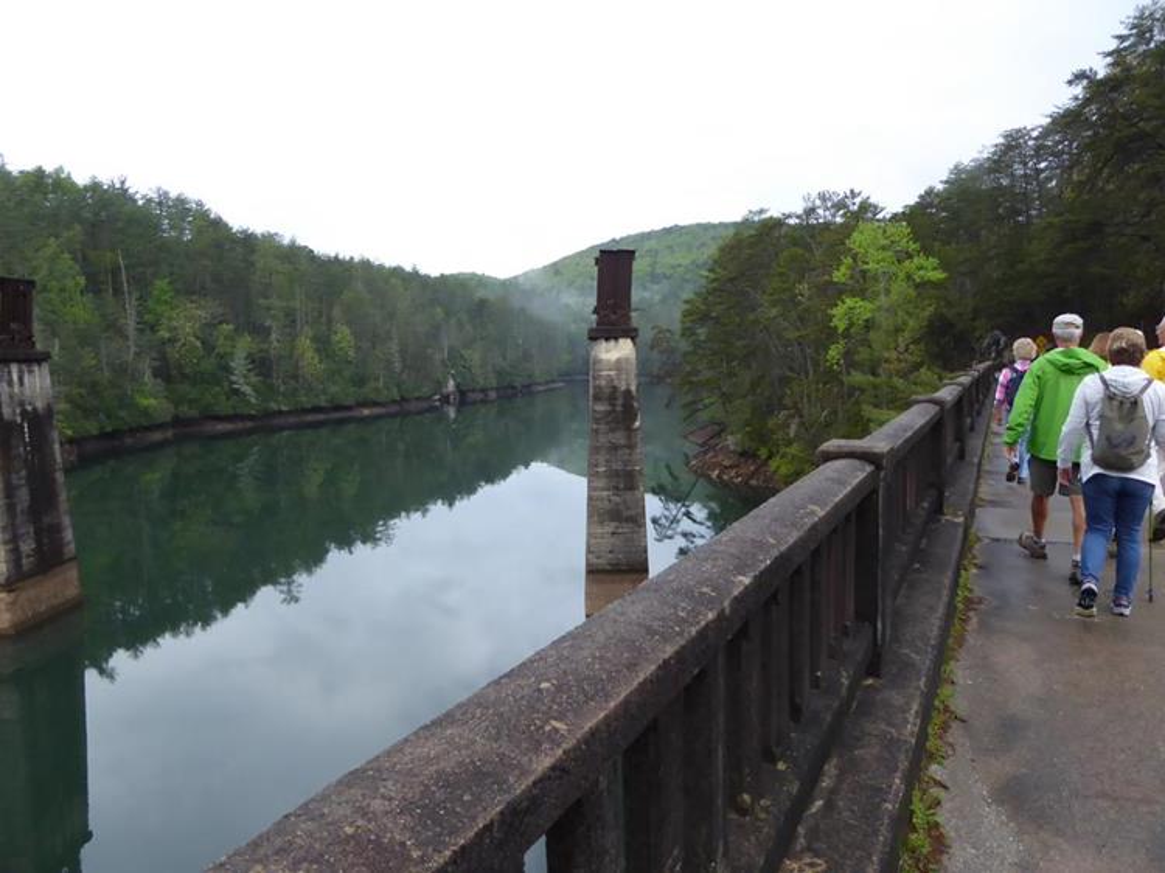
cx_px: 582
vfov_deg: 54.9
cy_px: 436
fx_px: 841
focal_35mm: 25
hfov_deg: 69.4
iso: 320
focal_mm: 4.3
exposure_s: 1/250
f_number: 3.3
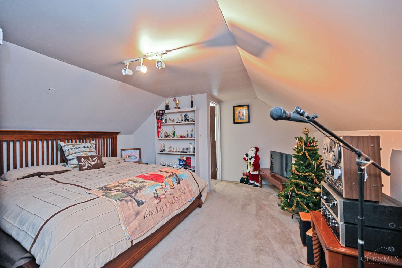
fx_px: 156
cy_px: 134
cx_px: 201
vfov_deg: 81.2
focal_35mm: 14
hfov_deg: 104.3
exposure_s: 1/60
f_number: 4
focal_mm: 14
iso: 2200
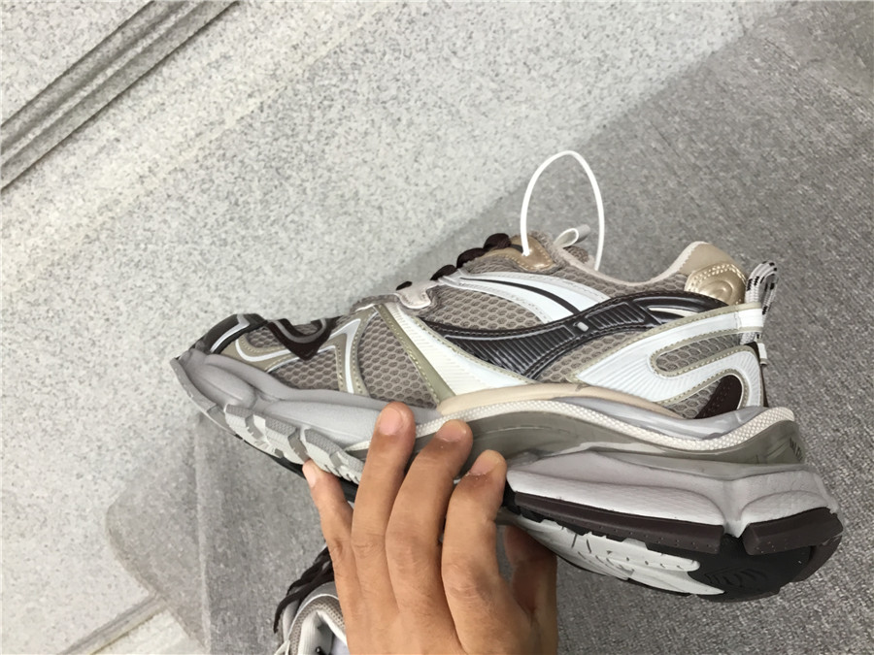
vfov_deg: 45.4
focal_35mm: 31
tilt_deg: -42.3
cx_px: 437
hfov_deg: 58.4
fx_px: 783
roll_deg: +43.8
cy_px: 328
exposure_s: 1/33
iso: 25
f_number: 2.4
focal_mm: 3.3
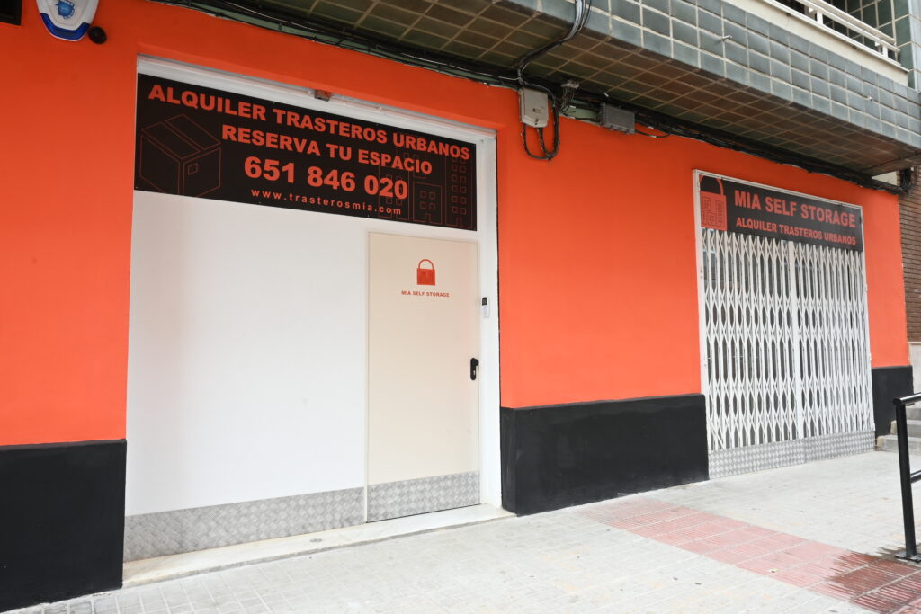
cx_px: 460
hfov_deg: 73.7
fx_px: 614
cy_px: 307
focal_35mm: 24
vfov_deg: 53.1
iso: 100
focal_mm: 16
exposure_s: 1/3
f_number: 16
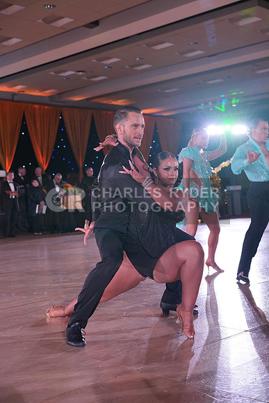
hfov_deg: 27.0
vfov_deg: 39.6
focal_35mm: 50
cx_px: 134
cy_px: 202
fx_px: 560
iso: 1600
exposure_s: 1/400
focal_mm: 50
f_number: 4
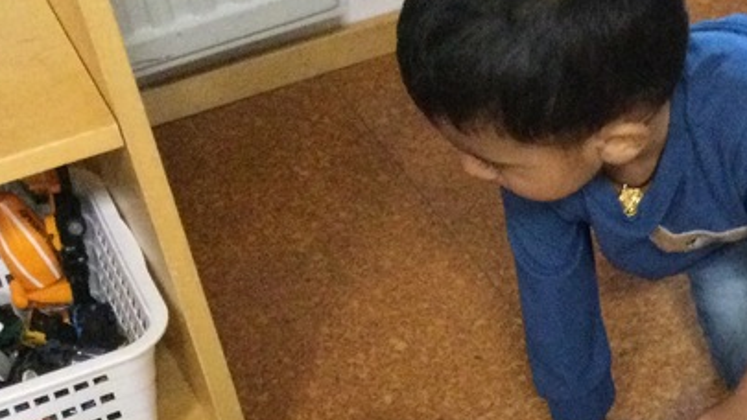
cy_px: 466
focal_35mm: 89
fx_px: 1763
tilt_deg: -47.1
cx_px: 794
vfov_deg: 13.3
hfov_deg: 22.7
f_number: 2.4
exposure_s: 1/17
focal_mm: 3.3
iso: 320
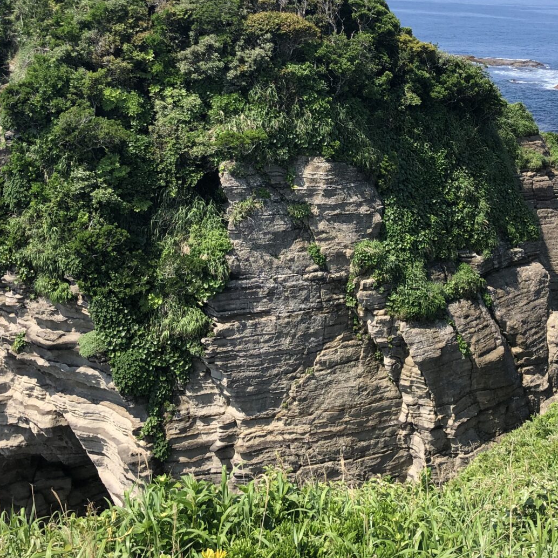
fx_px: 894
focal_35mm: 49
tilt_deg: -11.5
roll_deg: -2.1
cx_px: 399
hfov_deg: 34.2
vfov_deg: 34.2
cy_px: 162
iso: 20
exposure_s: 1/1333
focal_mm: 3.99
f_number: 1.8
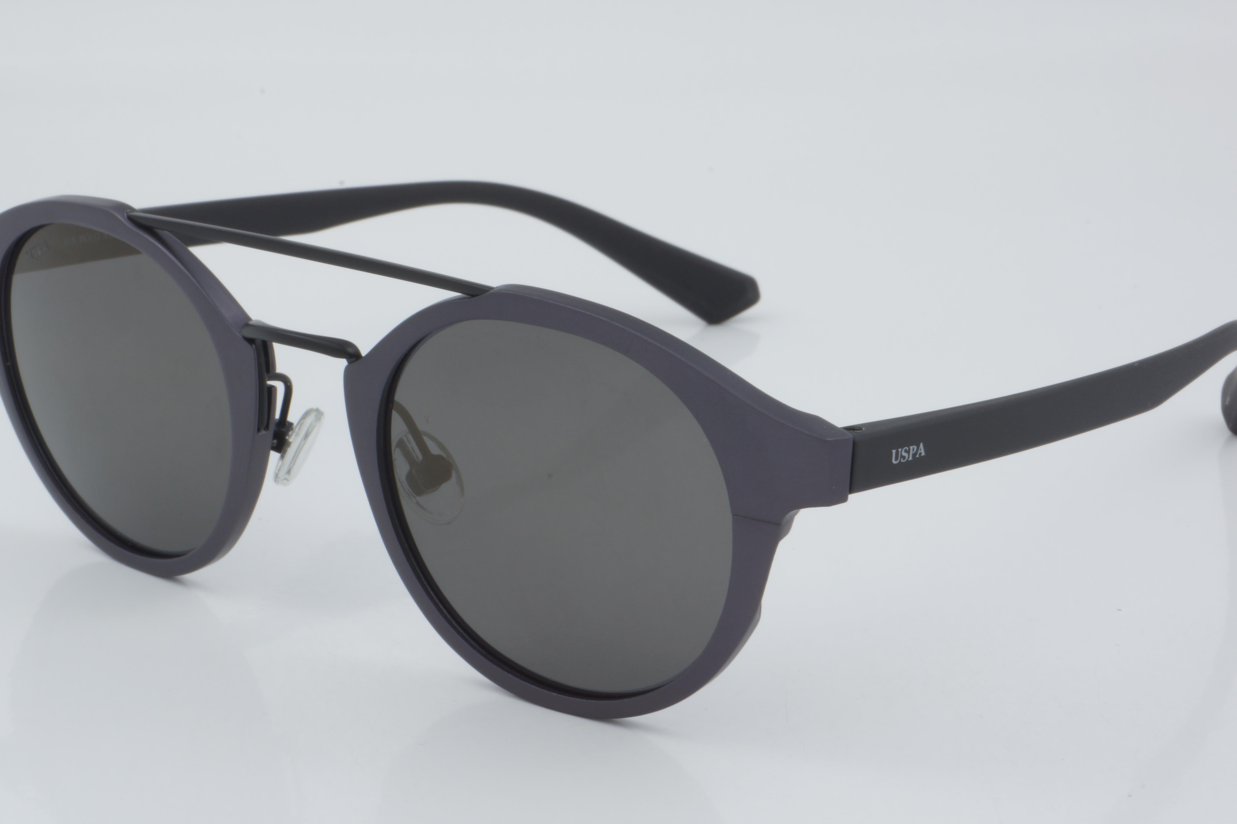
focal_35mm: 83
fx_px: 2852
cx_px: 593
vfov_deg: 16.5
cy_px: 440
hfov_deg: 24.5
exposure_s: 1/3
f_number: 32
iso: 100
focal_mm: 50
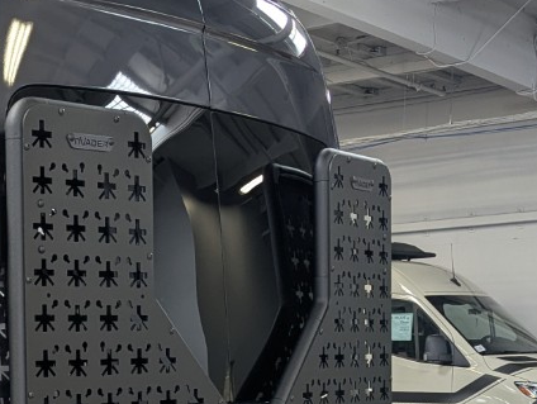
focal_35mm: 79
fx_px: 1227
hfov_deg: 22.2
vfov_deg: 18.2
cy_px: 414
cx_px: -161
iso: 76
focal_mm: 6.81
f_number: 1.85
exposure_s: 1/60
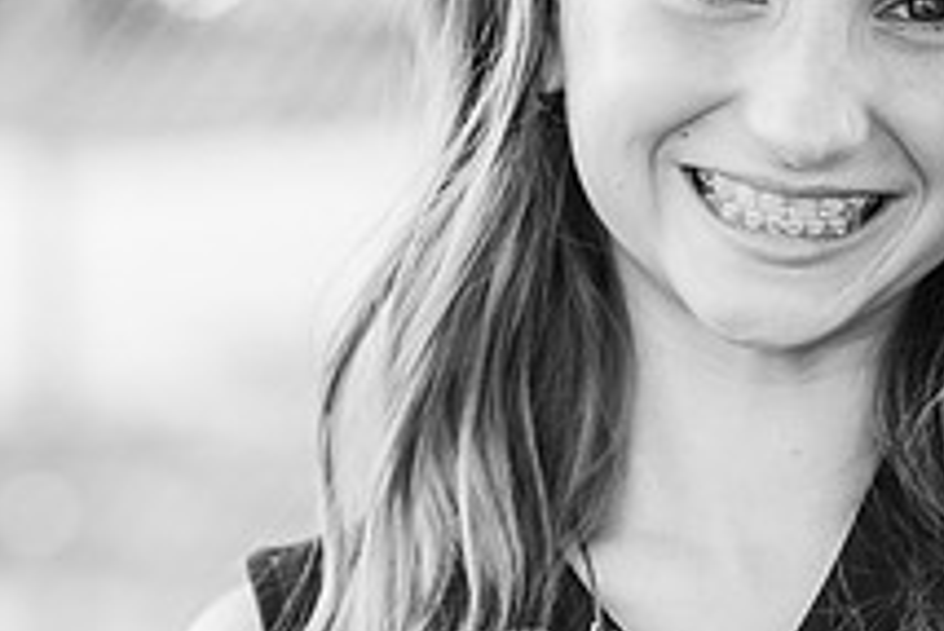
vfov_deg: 6.0
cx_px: 741
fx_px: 6035
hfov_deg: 8.9
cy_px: 214
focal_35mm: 230
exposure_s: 1/500
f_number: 2.8
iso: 200
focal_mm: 85
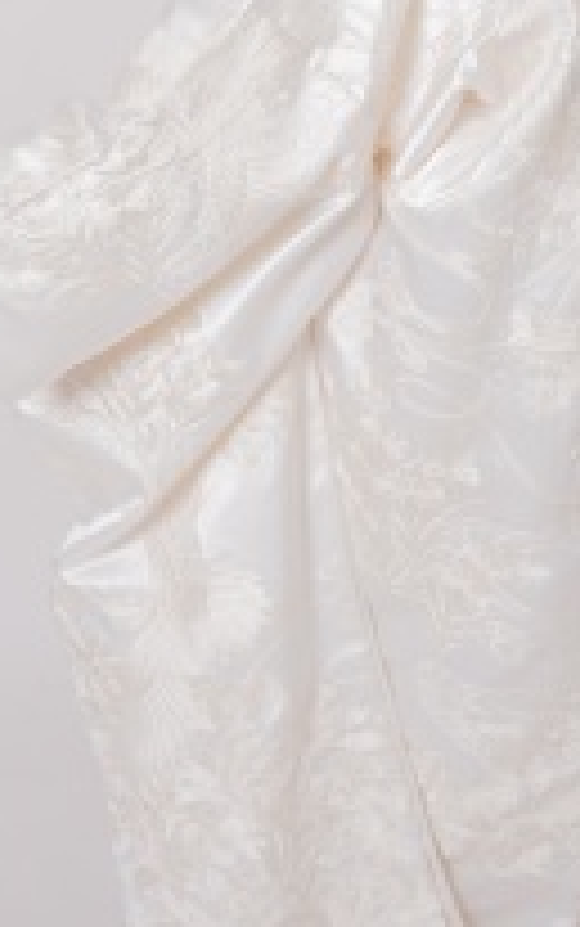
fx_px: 1931
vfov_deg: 25.8
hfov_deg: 17.0
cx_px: 175
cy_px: 36
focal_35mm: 76
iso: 800
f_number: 4
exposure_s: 1/250
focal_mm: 32.2
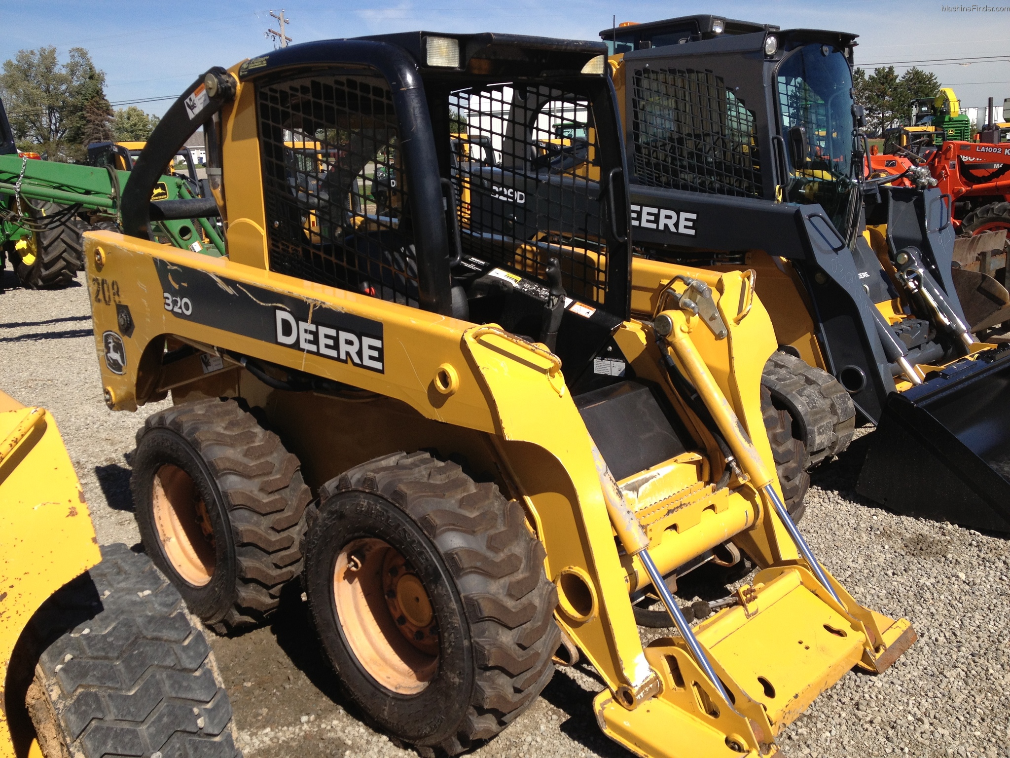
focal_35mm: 35
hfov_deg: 52.6
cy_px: 379
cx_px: 505
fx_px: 1021
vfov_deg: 40.7
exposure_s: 1/1672
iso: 50
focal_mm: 4.28
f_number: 2.4
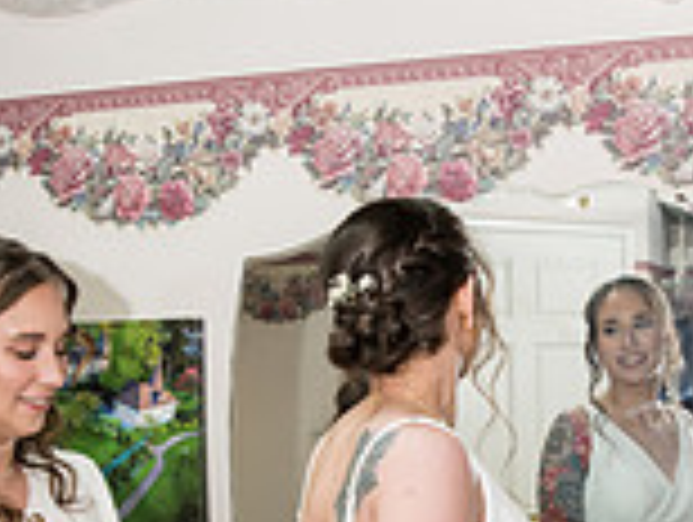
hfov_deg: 26.4
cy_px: 405
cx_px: 486
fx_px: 1464
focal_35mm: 73
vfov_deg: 20.0
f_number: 3.5
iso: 1250
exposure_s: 1/320
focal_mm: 26
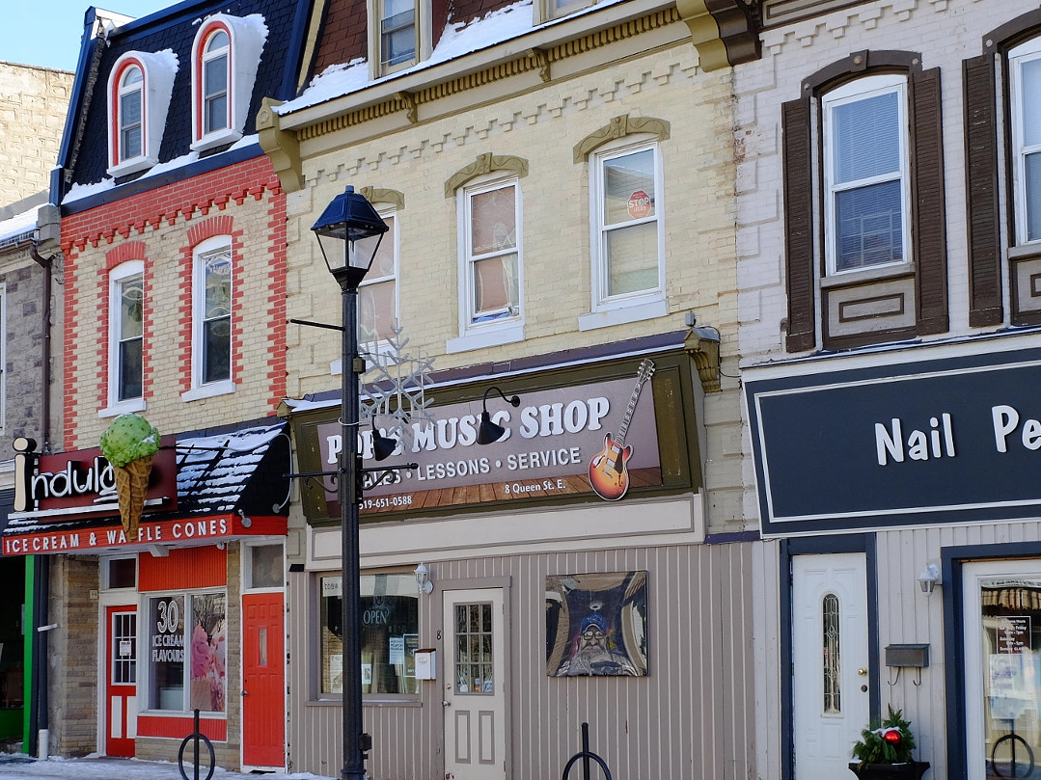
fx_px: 2015
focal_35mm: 67
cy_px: 474
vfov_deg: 21.9
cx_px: 505
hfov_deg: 29.0
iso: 400
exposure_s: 1/210
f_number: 9
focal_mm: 31
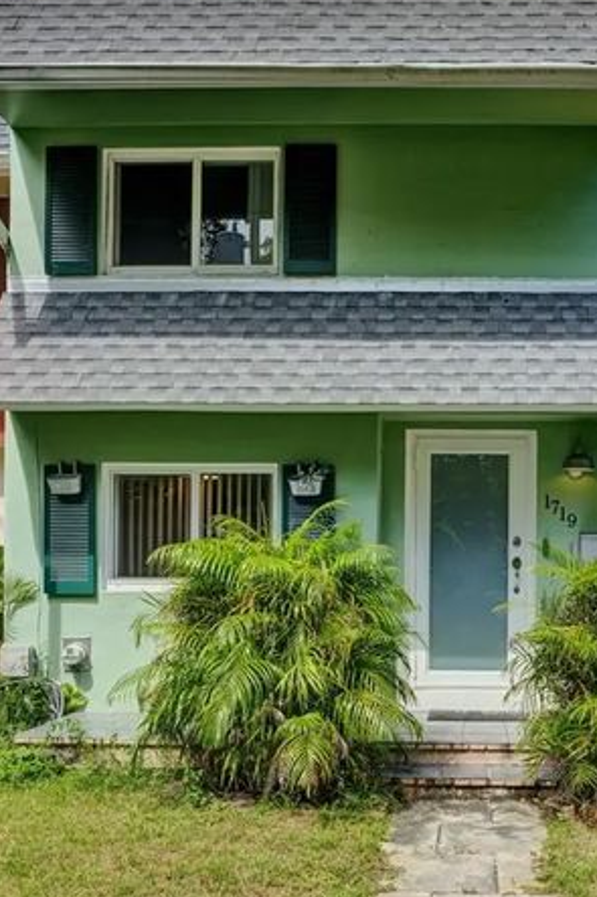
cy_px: 593
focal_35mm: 37
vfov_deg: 51.0
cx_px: 449
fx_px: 921
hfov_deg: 35.1
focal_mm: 16
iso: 50
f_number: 5.6
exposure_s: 1/320
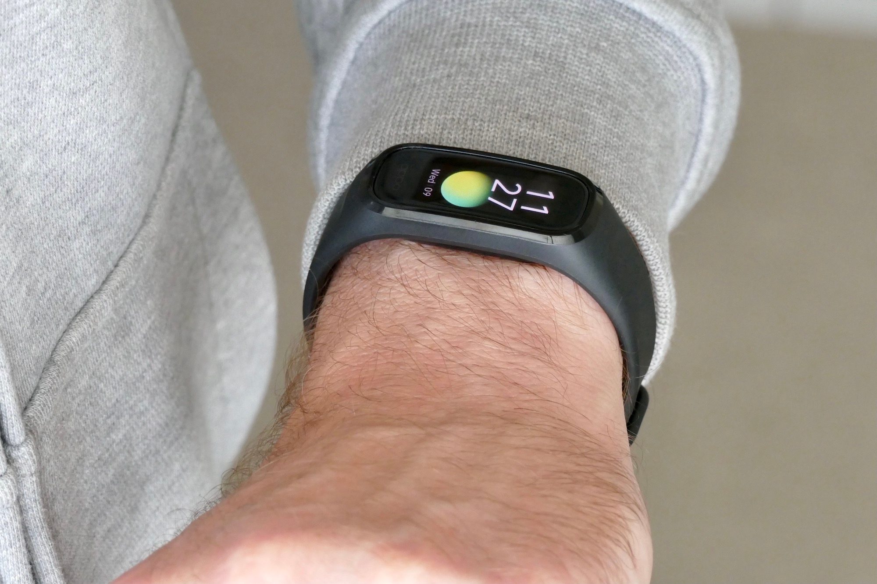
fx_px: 4530
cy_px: 292
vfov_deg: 7.4
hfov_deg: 11.1
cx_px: 438
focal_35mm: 186
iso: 1600
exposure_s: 1/80
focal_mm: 67.72
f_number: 6.3
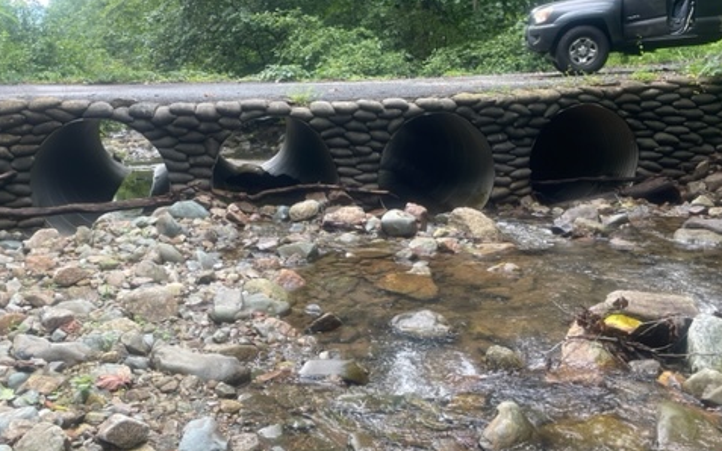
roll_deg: +0.5
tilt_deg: -13.7
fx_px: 728
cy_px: 230
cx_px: 348
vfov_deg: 34.4
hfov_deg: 52.7
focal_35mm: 37
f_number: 1.6
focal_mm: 4.2
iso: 32
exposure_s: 1/208
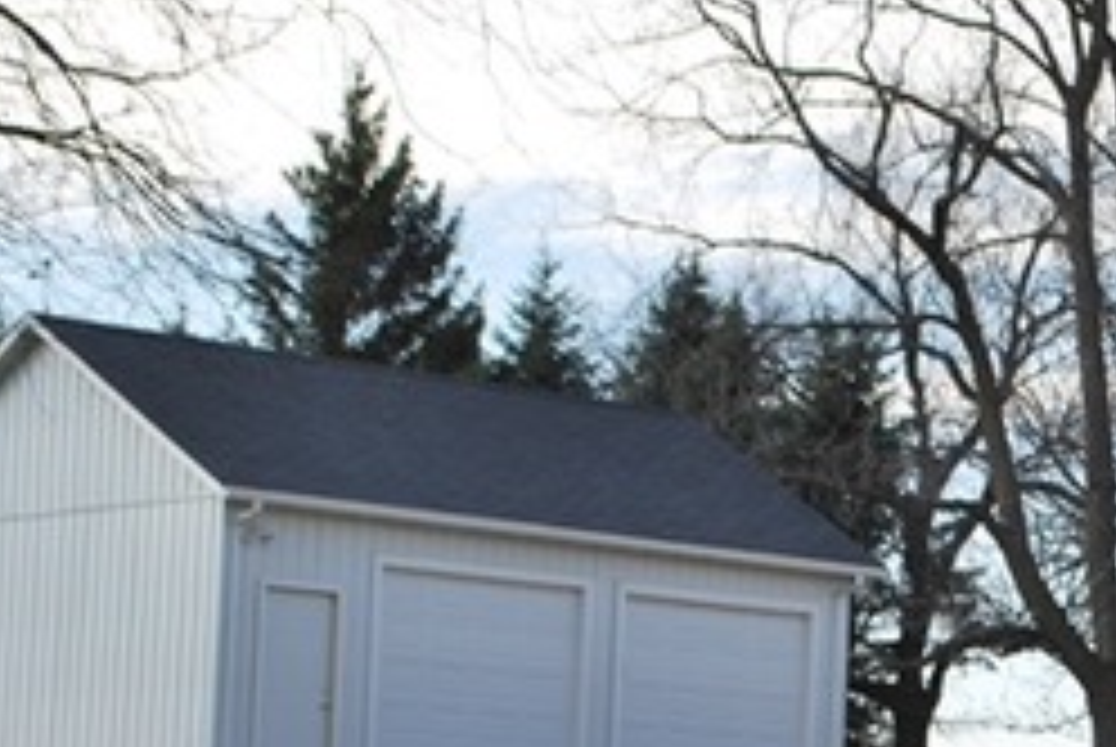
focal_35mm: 155
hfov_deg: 13.0
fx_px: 4811
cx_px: 1210
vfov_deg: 8.8
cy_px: 716
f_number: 7.1
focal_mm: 40
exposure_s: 1/200
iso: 100
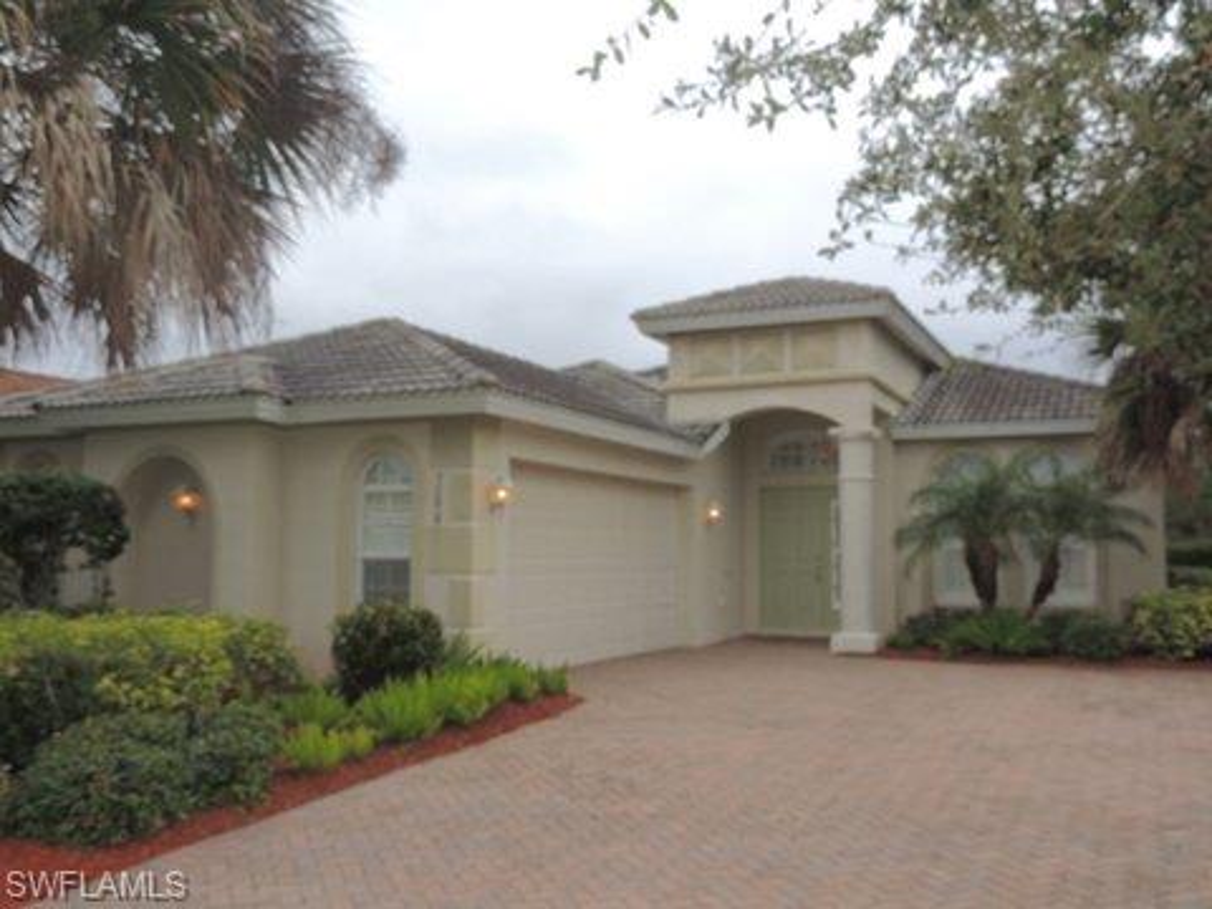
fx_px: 1155
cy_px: 454
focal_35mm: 33
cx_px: 606
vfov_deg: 42.9
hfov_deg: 55.4
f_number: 3.2
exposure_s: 1/400
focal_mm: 5.8
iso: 100
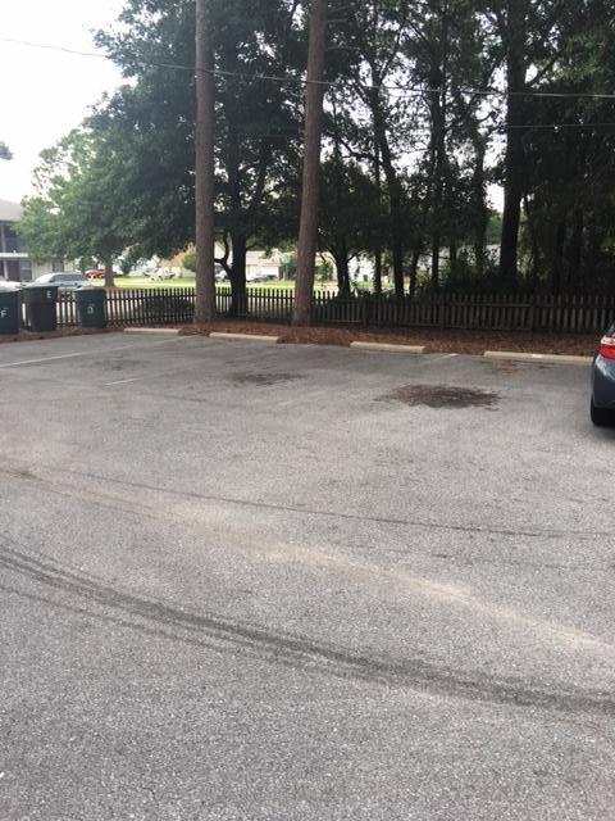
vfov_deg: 61.7
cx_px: 308
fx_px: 687
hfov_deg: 48.2
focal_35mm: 29
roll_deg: +1.1
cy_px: 410
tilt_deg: -10.8
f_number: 2.2
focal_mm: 4.15
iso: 40
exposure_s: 1/120
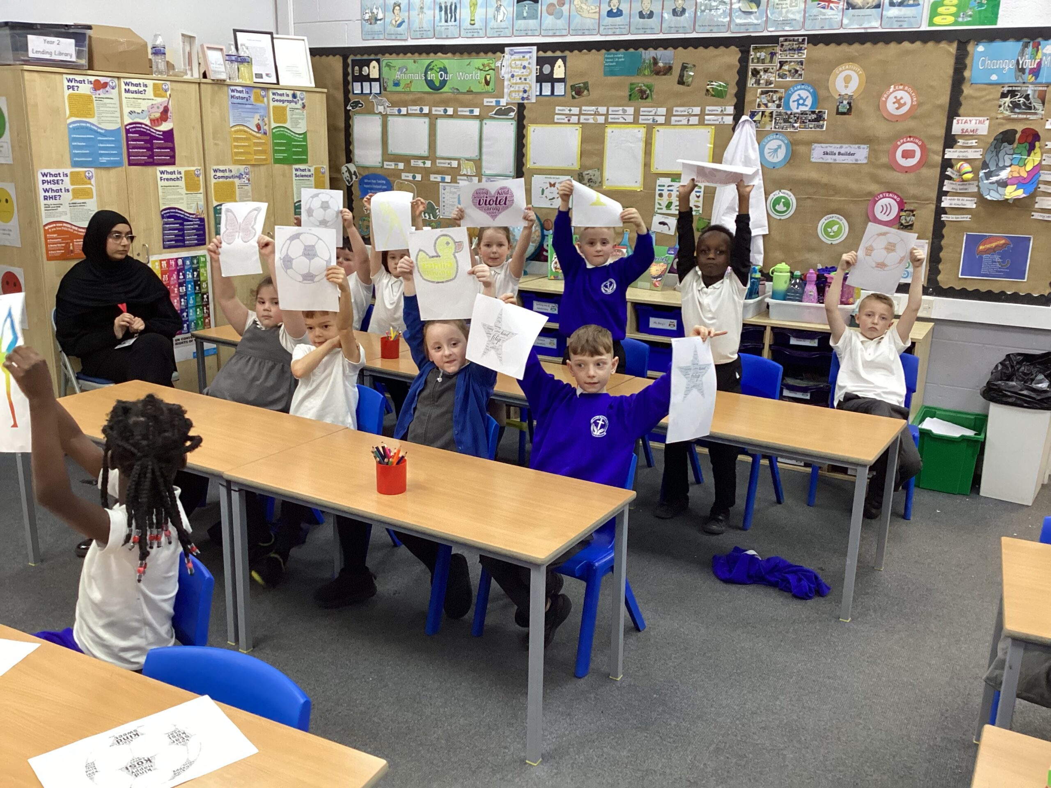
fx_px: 941
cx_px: 526
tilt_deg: -14.8
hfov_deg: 58.4
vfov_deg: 45.4
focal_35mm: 31
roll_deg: -2.3
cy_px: 394
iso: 160
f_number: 2.4
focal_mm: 3.3
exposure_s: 1/50
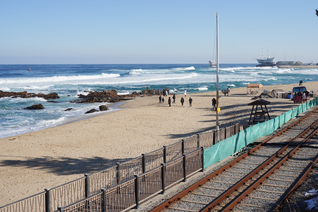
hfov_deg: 37.5
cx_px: 166
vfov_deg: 25.5
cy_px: 101
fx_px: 468
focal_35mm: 53
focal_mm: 50
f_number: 16
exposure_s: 1/100
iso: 100
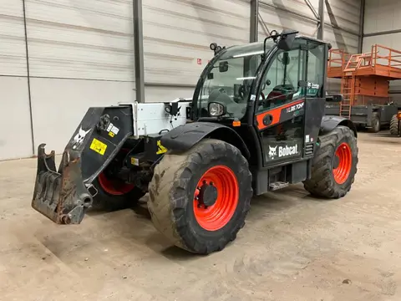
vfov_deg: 48.2
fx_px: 336
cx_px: 200
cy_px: 150
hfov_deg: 61.7
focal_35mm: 29
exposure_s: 1/60
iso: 200
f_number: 1.8
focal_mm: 3
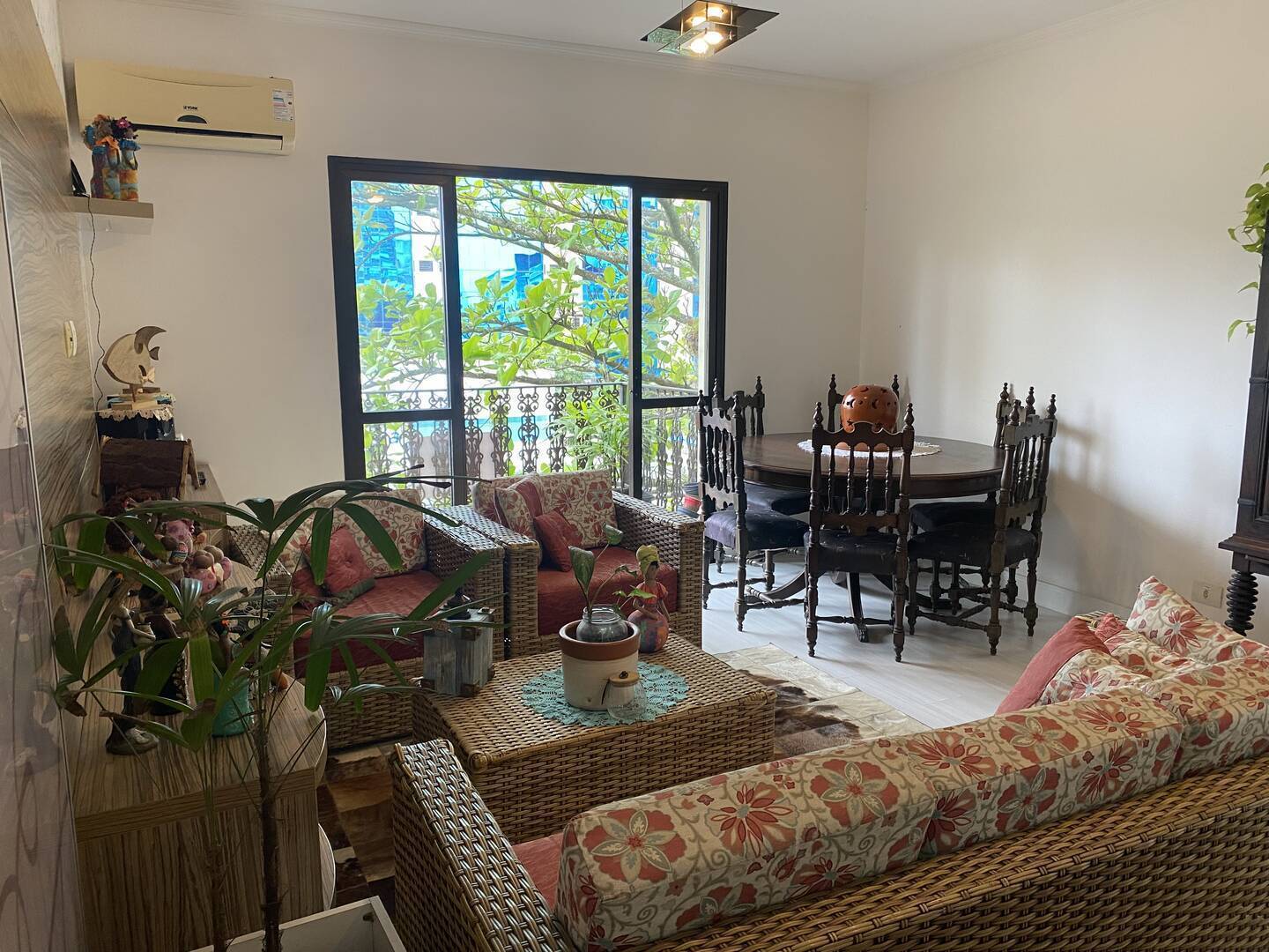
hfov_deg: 67.3
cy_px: 476
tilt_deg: -9.8
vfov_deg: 53.1
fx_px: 953
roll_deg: +0.4
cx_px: 634
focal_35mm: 26
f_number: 1.8
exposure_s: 1/76
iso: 125
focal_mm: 4.25
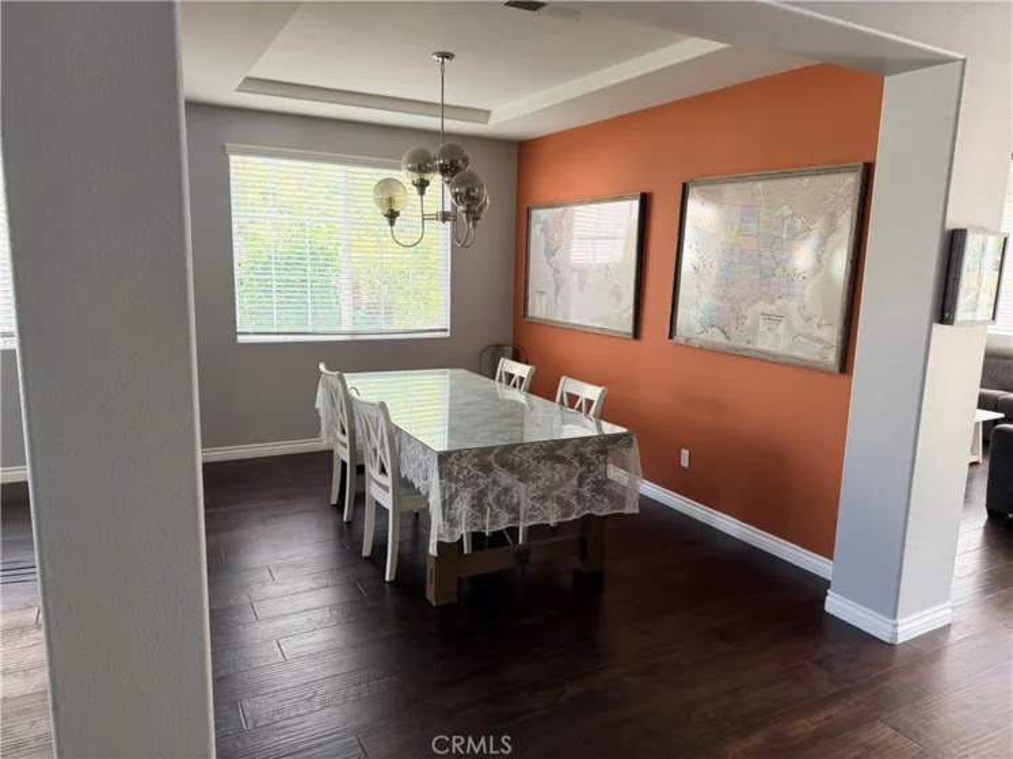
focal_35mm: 24
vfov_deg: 56.8
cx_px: 506
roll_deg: -1.5
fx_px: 702
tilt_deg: -10.1
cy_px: 380
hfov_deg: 71.6
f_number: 1.78
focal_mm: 6.76
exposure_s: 1/121
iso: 160
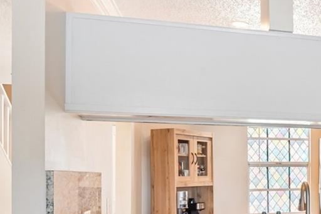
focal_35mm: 50
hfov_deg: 33.4
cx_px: 371
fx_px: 446
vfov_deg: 26.3
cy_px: 179
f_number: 8
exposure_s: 1/6
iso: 400
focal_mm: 16
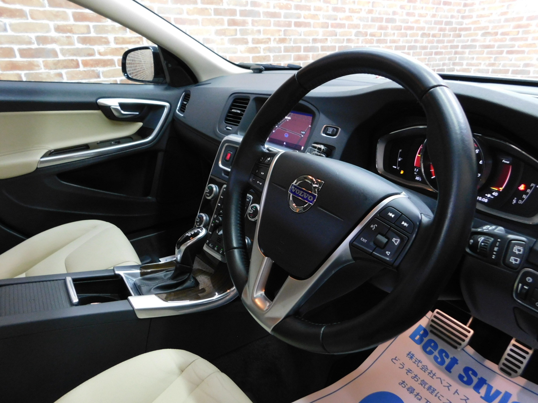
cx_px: 269
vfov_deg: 58.9
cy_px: 202
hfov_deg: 73.9
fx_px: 357
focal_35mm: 23
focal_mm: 4
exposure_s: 1/20
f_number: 3
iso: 400
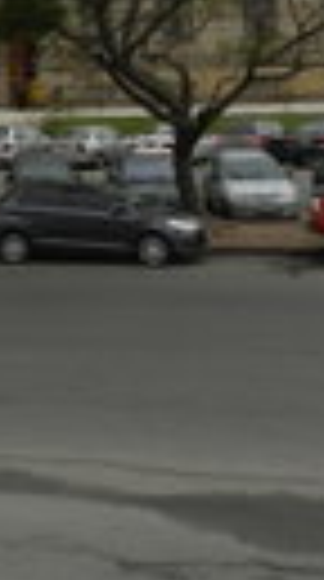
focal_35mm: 78
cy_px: -18
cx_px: -112
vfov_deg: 25.7
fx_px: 1198
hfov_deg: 14.7
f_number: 3.4
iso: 160
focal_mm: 4
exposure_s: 1/500
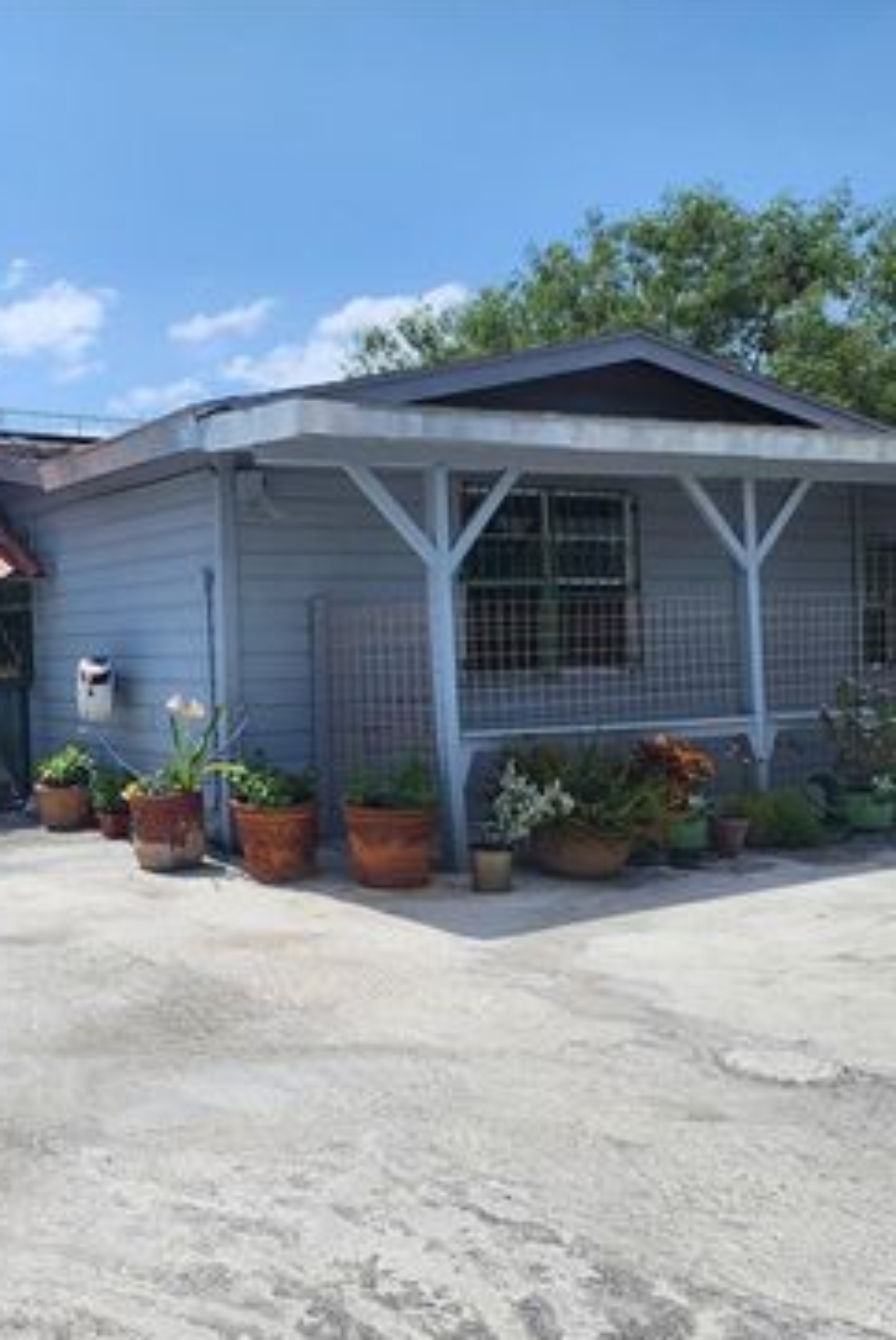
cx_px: 44
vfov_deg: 57.2
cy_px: 687
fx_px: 1230
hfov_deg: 36.8
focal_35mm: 33
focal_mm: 6.4
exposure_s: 1/1445
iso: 12
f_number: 1.8
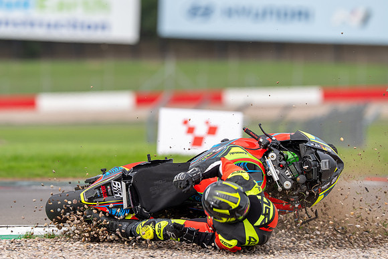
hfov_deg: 3.1
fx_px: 7139
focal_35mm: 662
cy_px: 116
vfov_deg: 2.1
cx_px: 183
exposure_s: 1/500
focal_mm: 600
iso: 250
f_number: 6.3
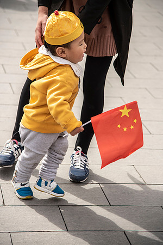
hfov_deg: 11.4
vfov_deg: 17.1
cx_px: 82
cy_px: 122
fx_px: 815
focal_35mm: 120
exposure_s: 1/1250
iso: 125
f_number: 4.5
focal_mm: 120
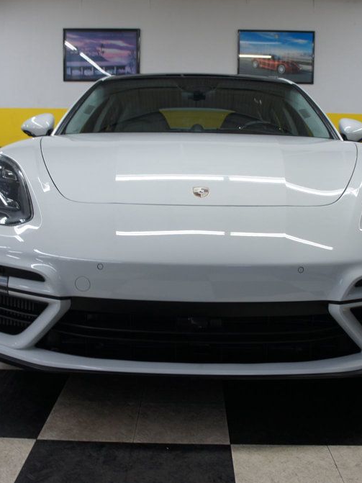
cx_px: 194
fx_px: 614
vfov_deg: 43.0
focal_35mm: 44
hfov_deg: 32.9
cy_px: 243
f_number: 4
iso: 200
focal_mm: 20
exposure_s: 1/30
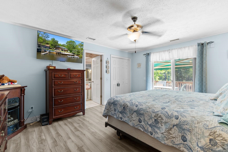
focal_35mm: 15
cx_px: 114
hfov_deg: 100.4
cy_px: 76
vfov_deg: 77.3
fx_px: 95
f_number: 4.5
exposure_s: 1/6
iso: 100
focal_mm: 10
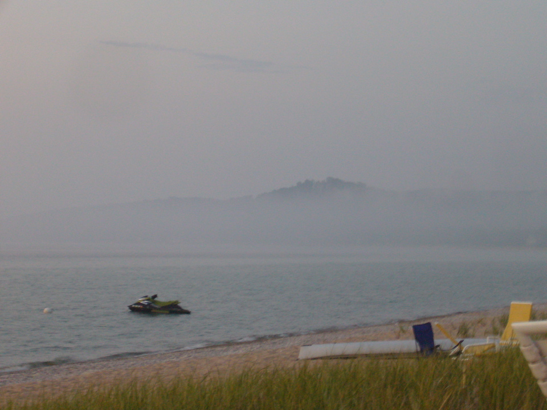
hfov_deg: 18.7
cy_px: 205
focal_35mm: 105
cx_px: 274
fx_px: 1659
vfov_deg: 14.1
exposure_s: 1/8
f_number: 5
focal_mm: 17.4
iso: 200
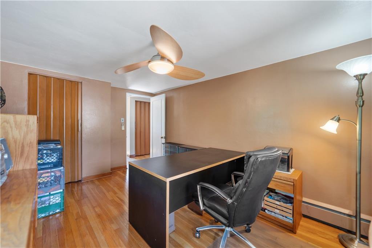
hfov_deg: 104.3
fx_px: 145
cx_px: 186
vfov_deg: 81.2
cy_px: 124
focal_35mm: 14
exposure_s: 1/30
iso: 160
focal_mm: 14
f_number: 2.8
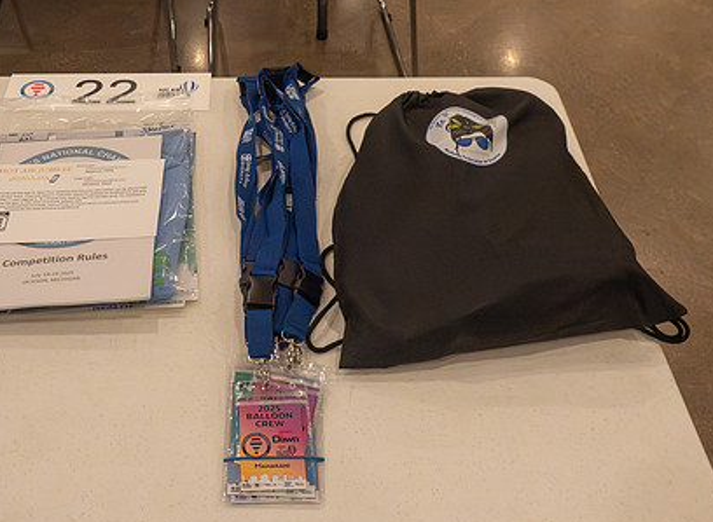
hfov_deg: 37.6
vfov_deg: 27.4
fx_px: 1042
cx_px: 268
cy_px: 78
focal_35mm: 51
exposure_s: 1/125
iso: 6400
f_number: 6.3
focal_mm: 14
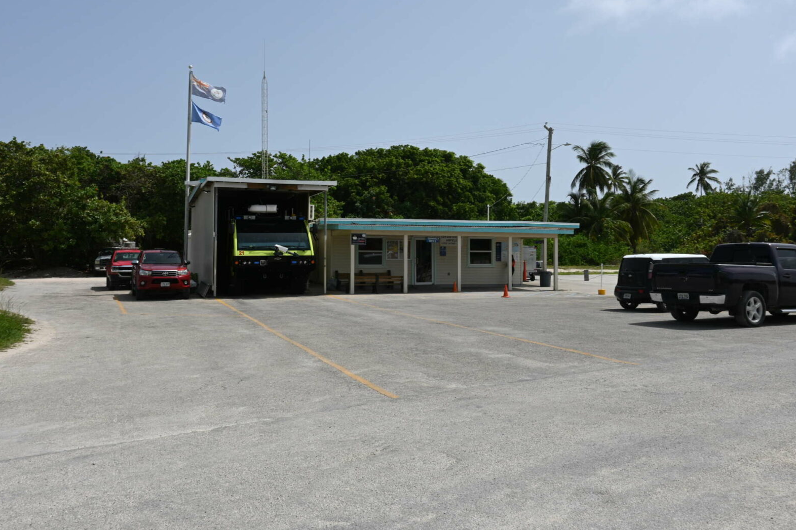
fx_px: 730
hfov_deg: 57.2
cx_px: 395
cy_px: 220
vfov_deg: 39.8
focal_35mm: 33
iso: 100
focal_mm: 16
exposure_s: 1/500
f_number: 8
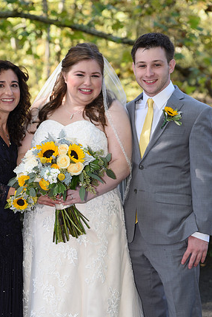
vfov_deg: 17.8
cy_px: 182
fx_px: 1016
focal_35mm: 115
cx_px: 80
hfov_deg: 11.9
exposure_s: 1/200
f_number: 4.5
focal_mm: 85
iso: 400
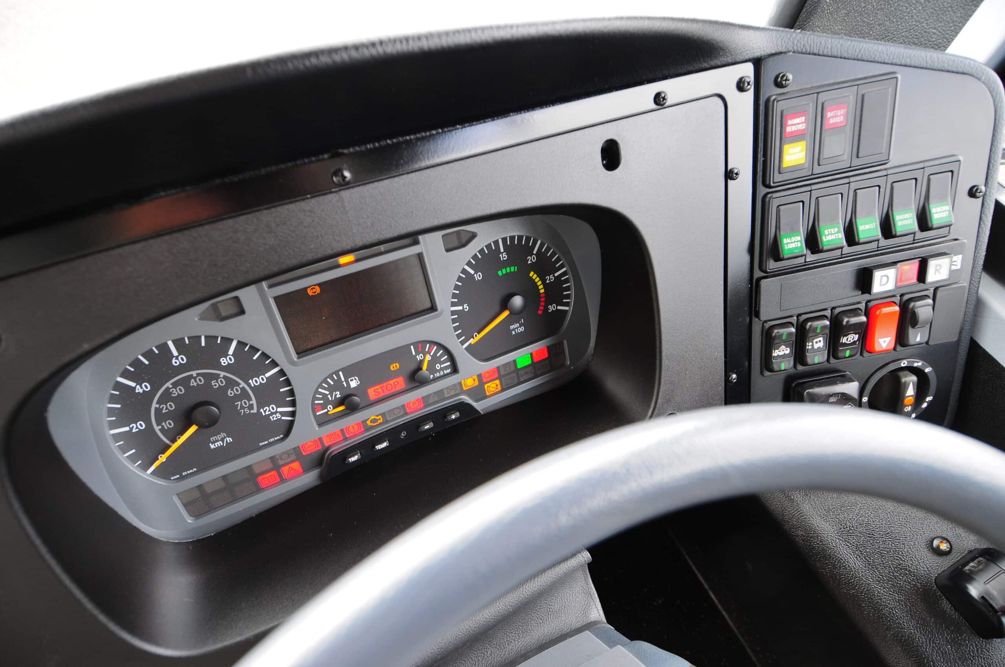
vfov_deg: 67.2
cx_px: 502
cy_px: 334
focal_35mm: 18
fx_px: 502
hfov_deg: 90.1
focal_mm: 12
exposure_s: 1/25
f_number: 4.5
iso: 200
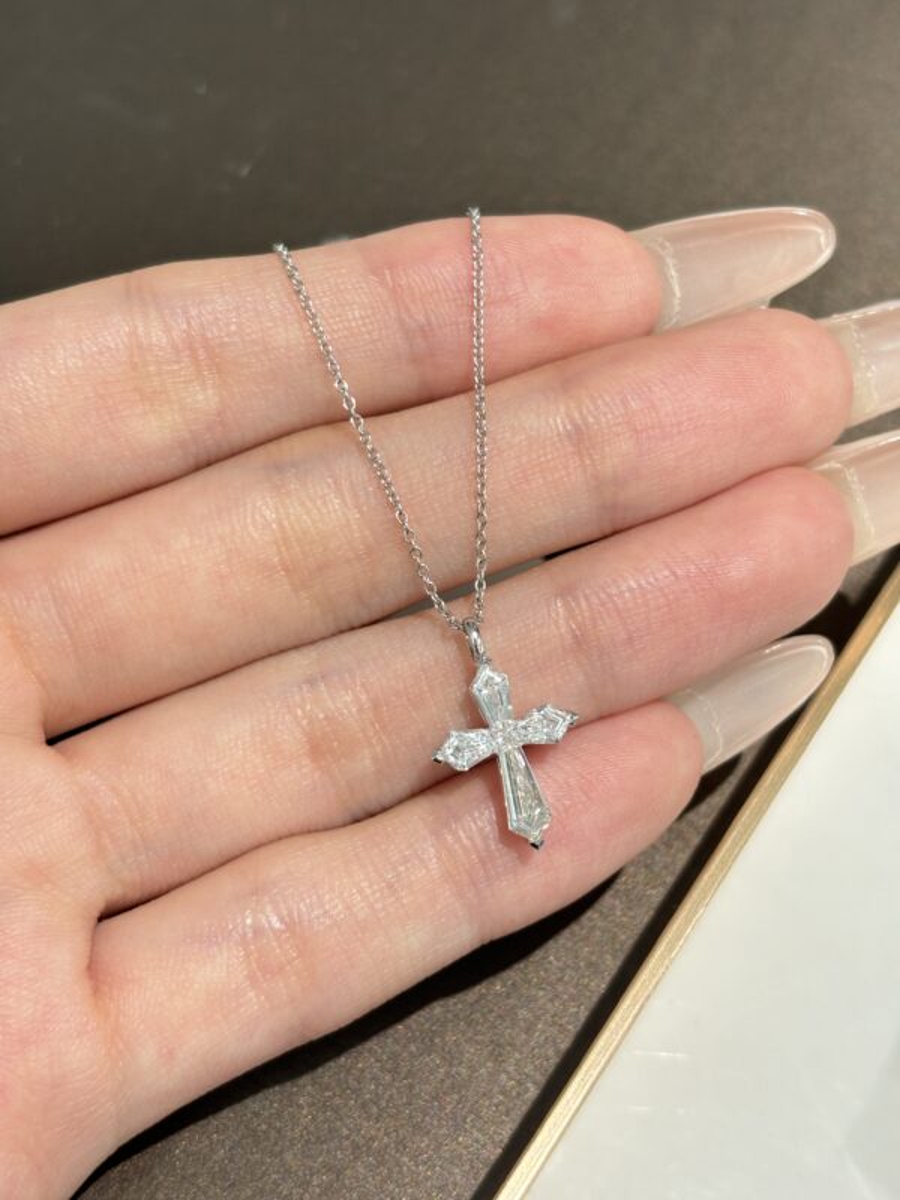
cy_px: 600
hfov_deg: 28.0
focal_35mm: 52
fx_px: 1803
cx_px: 450
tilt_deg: -62.9
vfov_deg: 36.8
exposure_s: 1/100
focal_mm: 5.96
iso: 32
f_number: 1.6
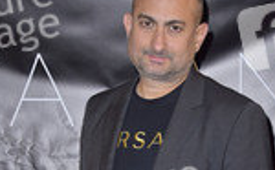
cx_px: 166
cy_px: 302
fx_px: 897
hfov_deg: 17.4
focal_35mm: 120
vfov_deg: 10.3
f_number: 7.1
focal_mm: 44
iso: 400
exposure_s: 1/250
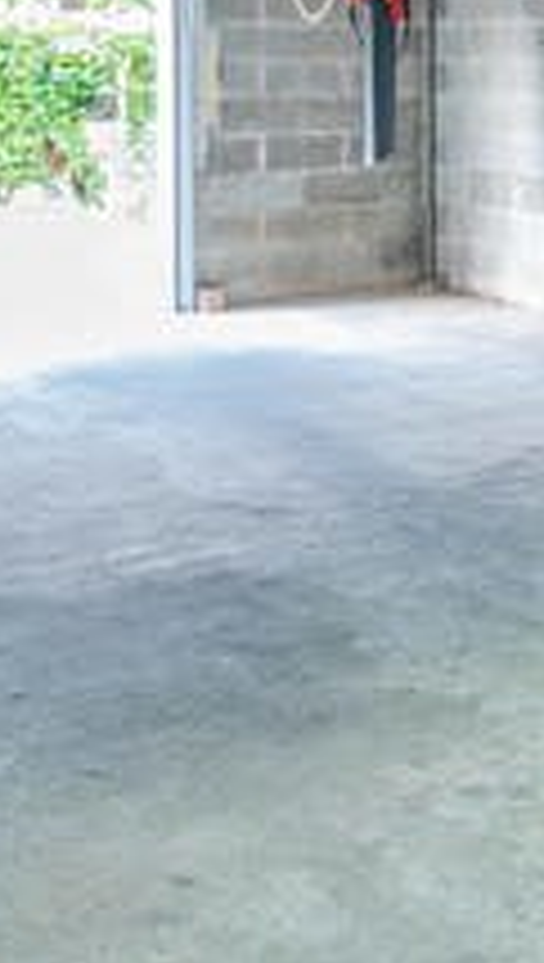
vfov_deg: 31.3
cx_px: 625
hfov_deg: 17.8
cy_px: 169
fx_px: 1660
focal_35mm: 65
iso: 400
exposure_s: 1/5
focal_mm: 20
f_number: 5.6
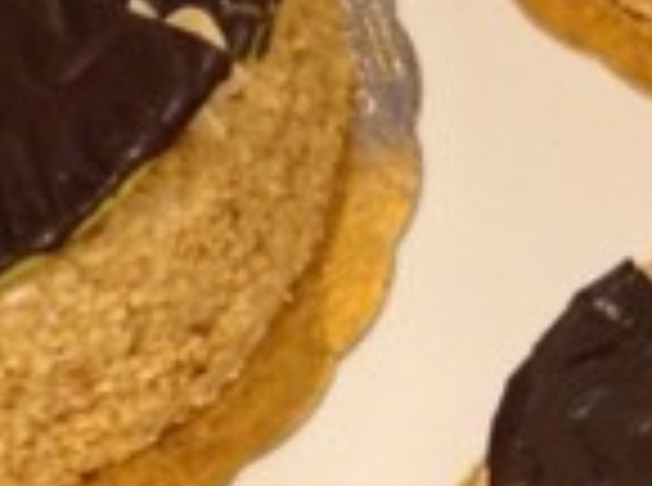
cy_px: 270
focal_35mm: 146
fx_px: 2743
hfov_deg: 13.5
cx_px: 562
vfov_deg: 10.1
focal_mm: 4.12
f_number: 2.4
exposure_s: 1/20
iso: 400
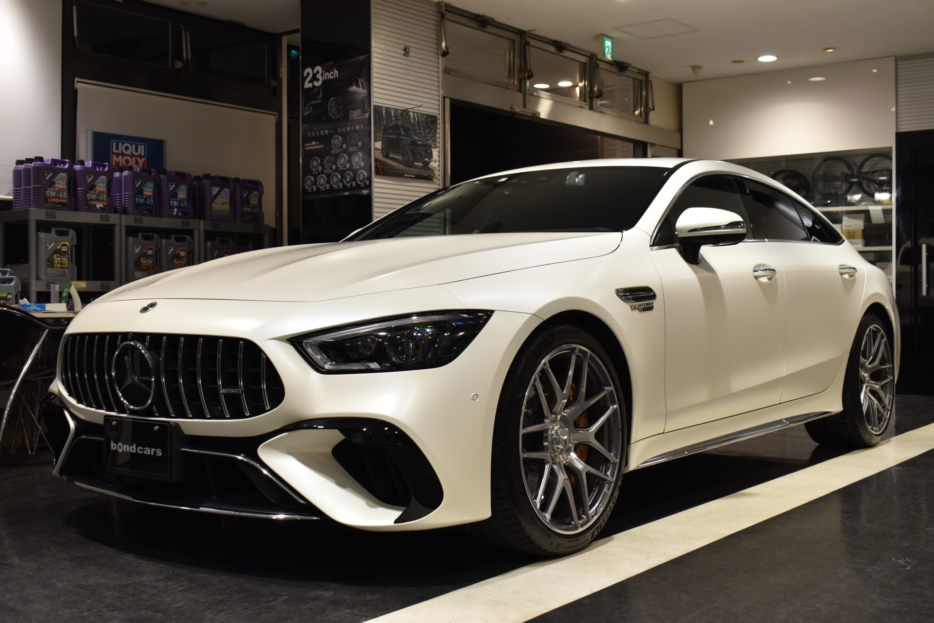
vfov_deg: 33.0
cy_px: 312
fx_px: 1051
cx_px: 467
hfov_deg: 47.9
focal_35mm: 40
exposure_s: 1/40
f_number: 5.6
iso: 500
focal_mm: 27
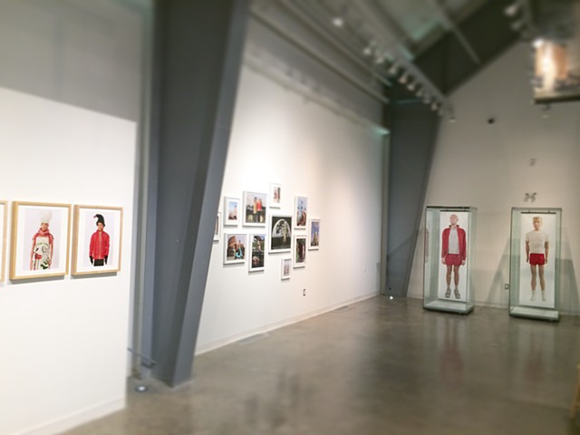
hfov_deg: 61.7
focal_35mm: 29
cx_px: 290
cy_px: 218
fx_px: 486
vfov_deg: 48.2
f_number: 2.2
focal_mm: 4.2
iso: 64
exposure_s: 1/30
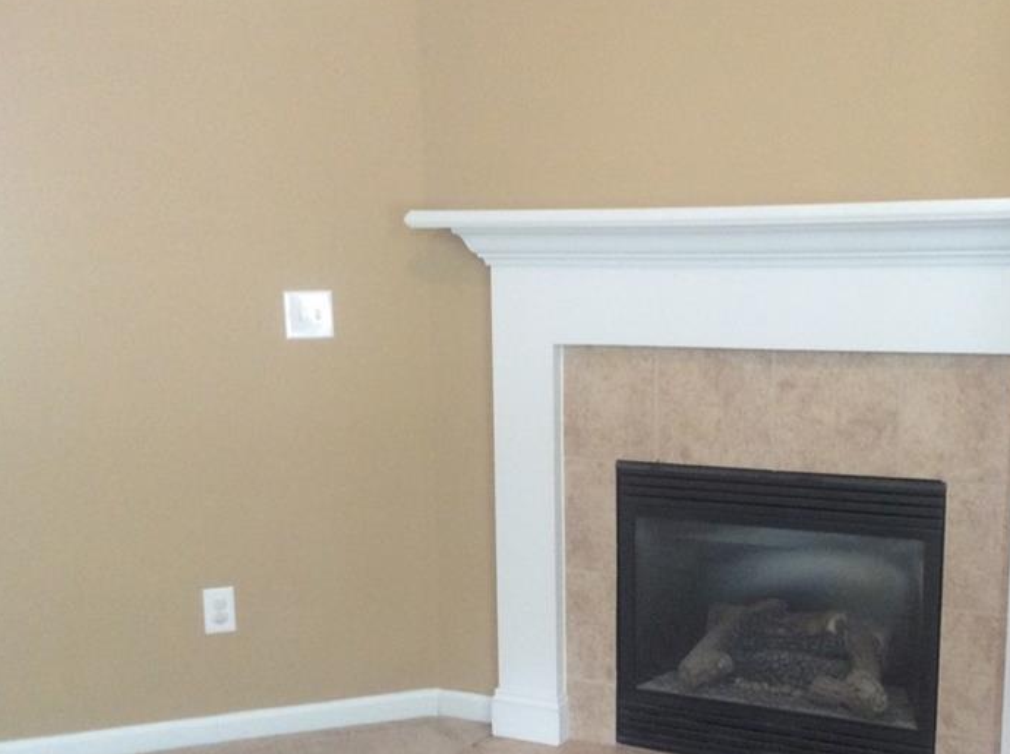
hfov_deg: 38.9
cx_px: 580
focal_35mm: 49
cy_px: 517
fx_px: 1427
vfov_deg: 29.3
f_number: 2.4
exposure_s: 1/24
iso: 125
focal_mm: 3.3
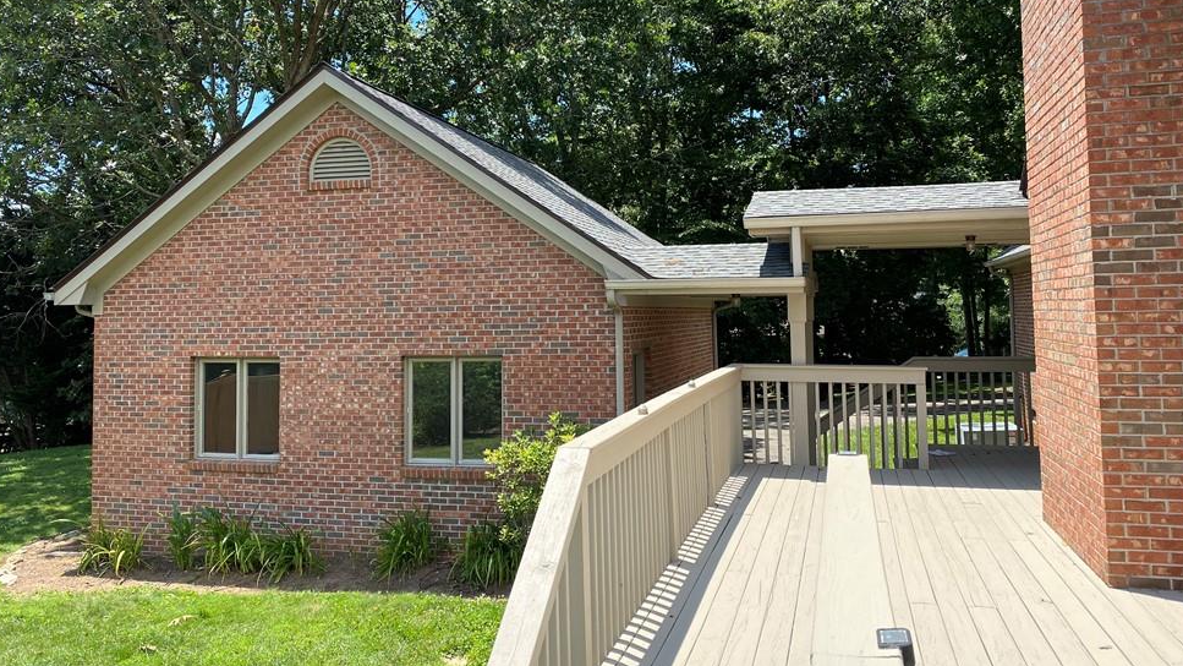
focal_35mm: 30
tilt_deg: +2.4
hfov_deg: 64.3
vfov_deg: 38.8
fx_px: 941
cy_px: 278
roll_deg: +1.0
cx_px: 574
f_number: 1.8
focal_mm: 4.25
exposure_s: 1/1016
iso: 32
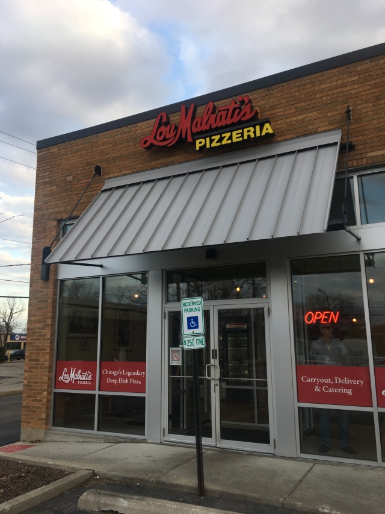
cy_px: 257
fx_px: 430
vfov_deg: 61.7
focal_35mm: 29
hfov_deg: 48.2
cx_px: 192
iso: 25
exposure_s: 1/199
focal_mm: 4.15
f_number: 2.2
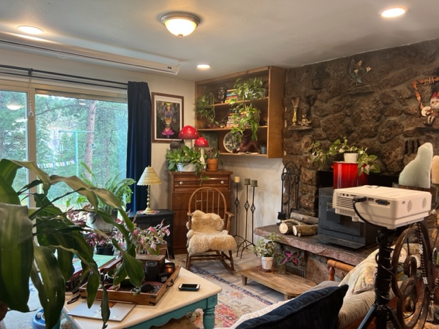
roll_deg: -0.5
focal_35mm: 26
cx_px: 220
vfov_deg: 53.1
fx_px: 330
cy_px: 164
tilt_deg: -3.2
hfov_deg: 67.3
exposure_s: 1/60
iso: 80
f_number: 1.5
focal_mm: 5.7
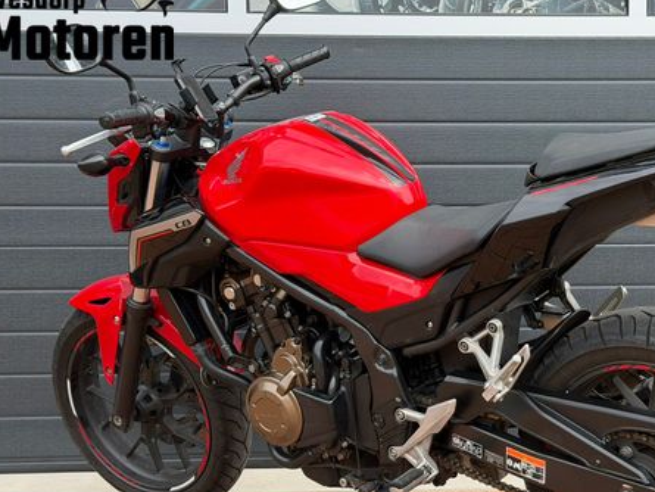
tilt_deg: -3.7
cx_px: 456
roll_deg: +0.4
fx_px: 1306
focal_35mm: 69
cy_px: 315
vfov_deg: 21.3
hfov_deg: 27.9
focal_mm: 6.76
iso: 100
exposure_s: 1/1429
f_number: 1.78
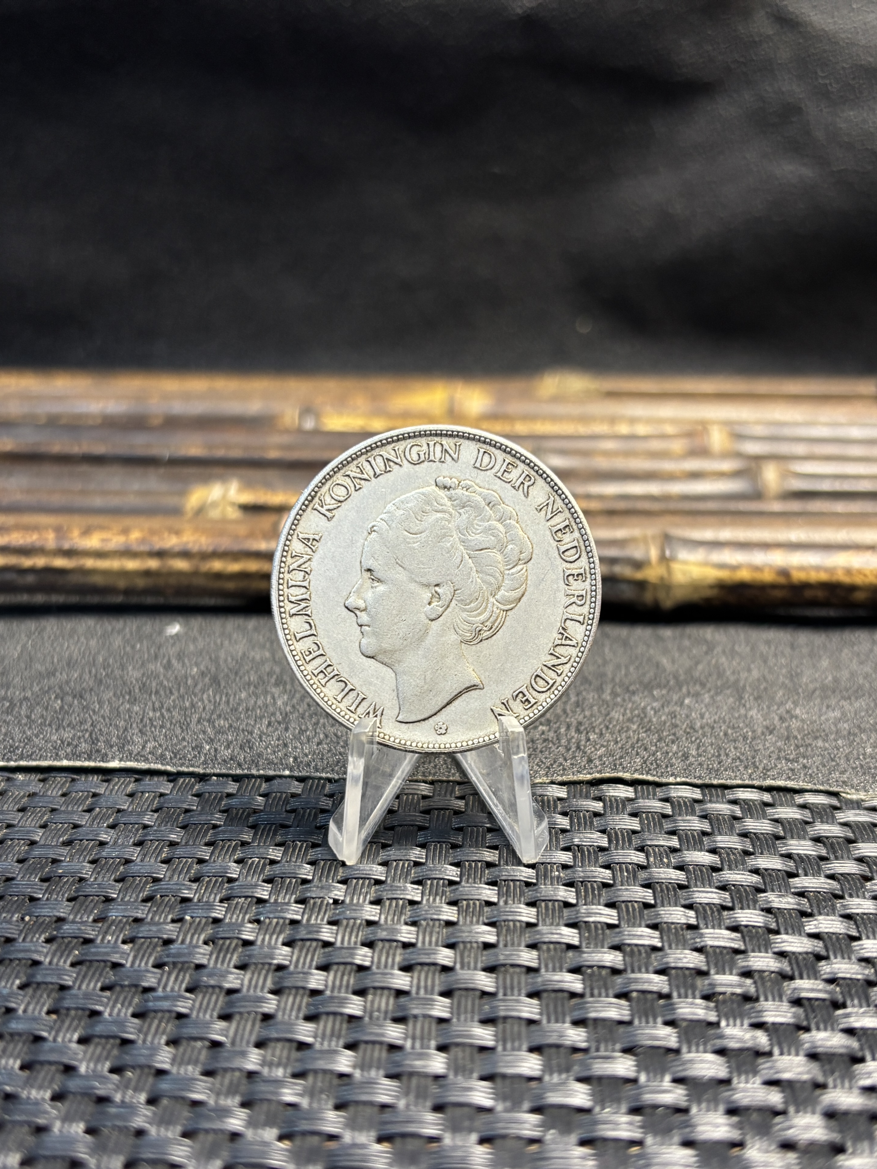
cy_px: 584
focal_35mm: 26
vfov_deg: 67.3
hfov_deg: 53.1
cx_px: 438
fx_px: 878
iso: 160
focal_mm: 5.96
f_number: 1.6
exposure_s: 1/50
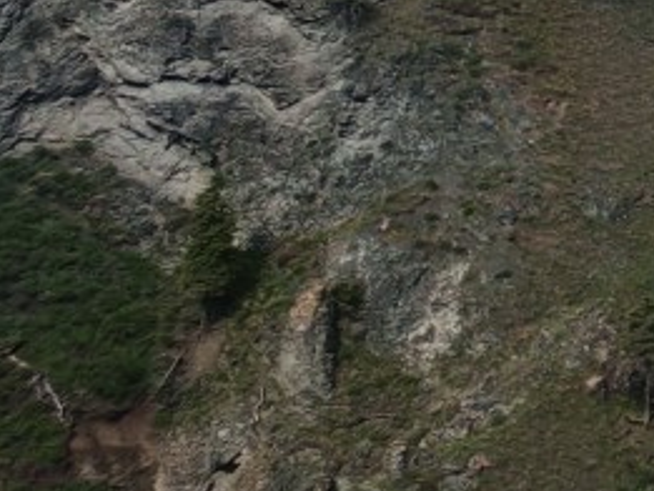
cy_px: -719
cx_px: 1629
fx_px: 2741
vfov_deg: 9.1
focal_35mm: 145
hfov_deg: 11.1
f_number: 1.95
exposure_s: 1/390
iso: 50
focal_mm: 5.52
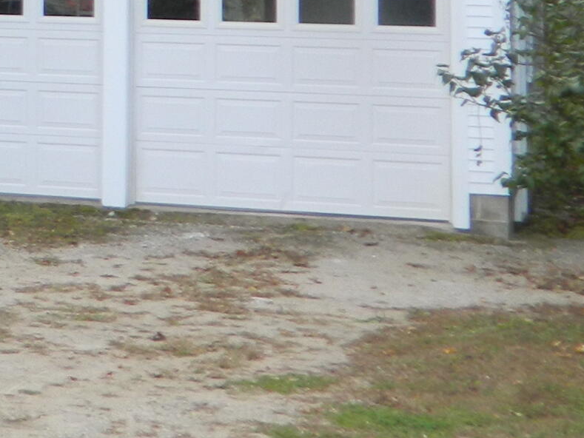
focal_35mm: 133
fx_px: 2244
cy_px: -155
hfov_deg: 13.6
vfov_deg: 10.9
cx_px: -406
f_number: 3.3
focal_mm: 6.2
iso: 110
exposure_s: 1/200
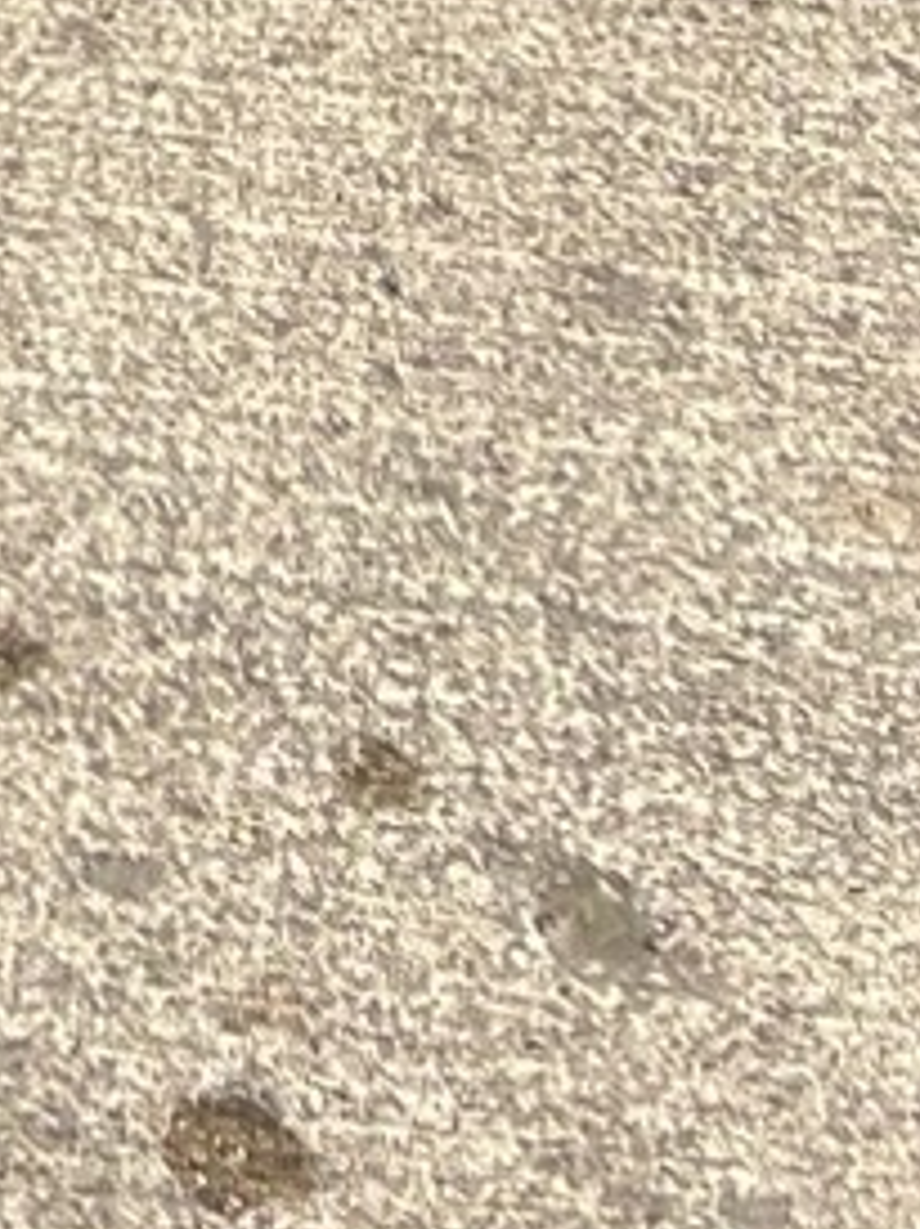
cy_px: -3117
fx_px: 6743
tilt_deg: -12.1
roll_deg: +0.9
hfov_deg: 6.9
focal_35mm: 190
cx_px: -1930
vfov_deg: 8.0
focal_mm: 5.7
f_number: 1.5
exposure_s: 1/2353
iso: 50
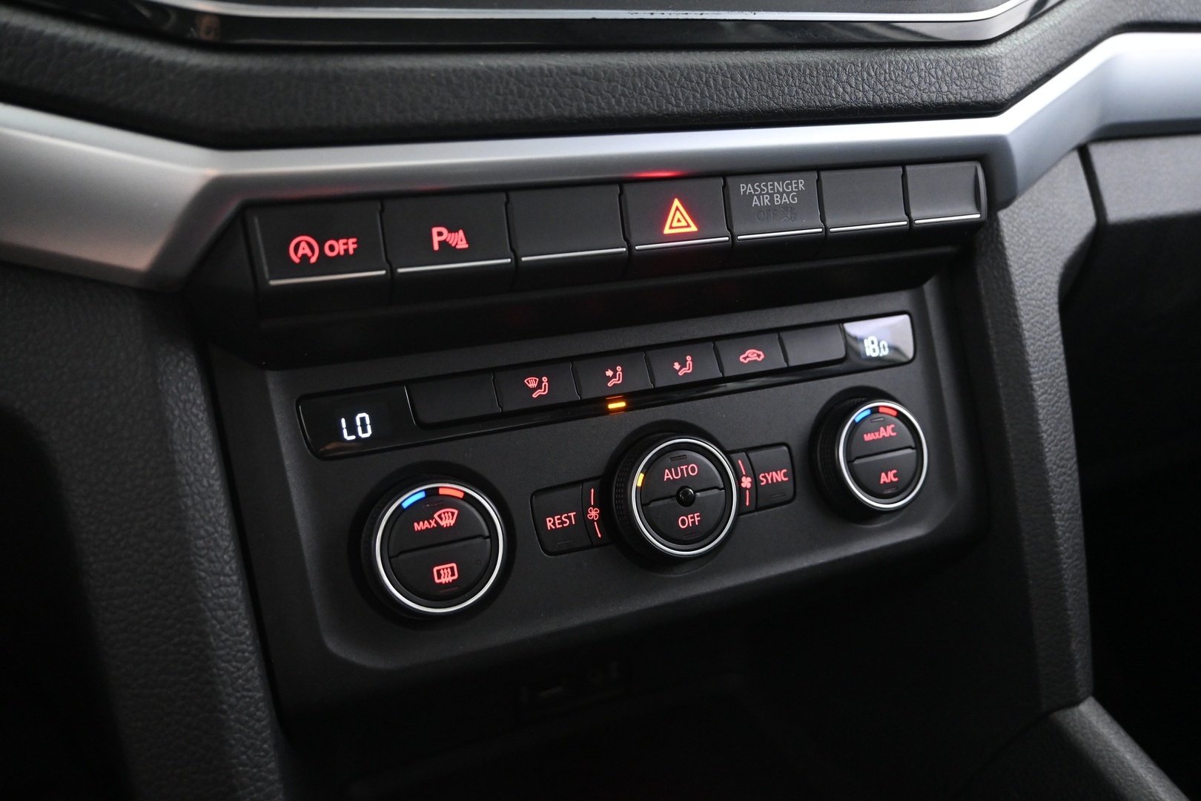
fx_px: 976
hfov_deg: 63.2
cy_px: 400
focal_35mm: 29
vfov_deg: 44.6
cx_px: 600
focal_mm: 19.5
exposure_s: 1/15
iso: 3200
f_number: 3.8
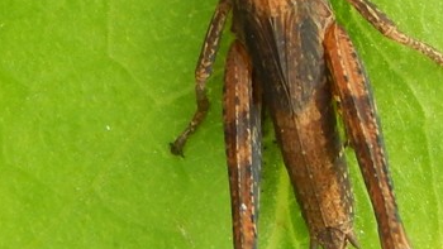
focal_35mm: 550
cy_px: -30
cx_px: 269
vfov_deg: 2.2
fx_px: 6462
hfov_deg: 3.9
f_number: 5.4
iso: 125
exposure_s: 1/50
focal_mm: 37.1
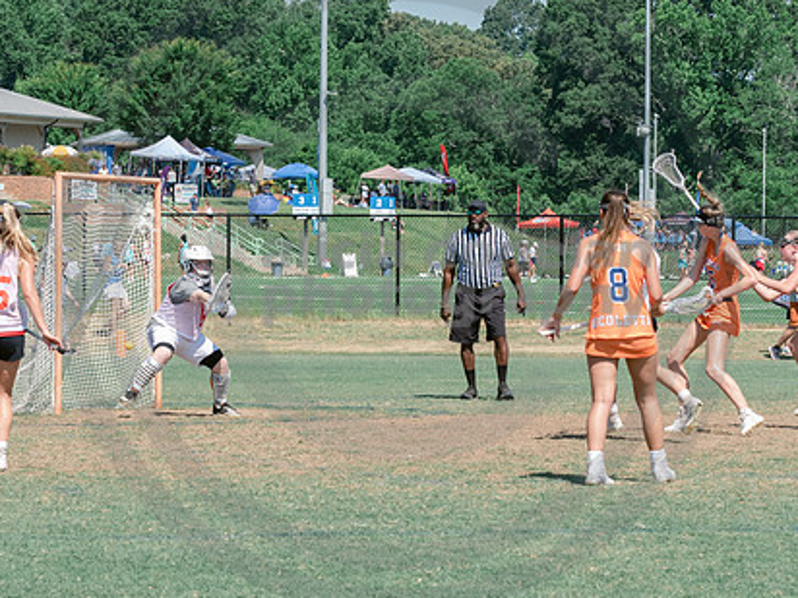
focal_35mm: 188
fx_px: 4334
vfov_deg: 7.9
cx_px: 491
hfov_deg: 10.5
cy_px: 335
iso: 400
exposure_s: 1/1000
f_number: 8
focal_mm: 78
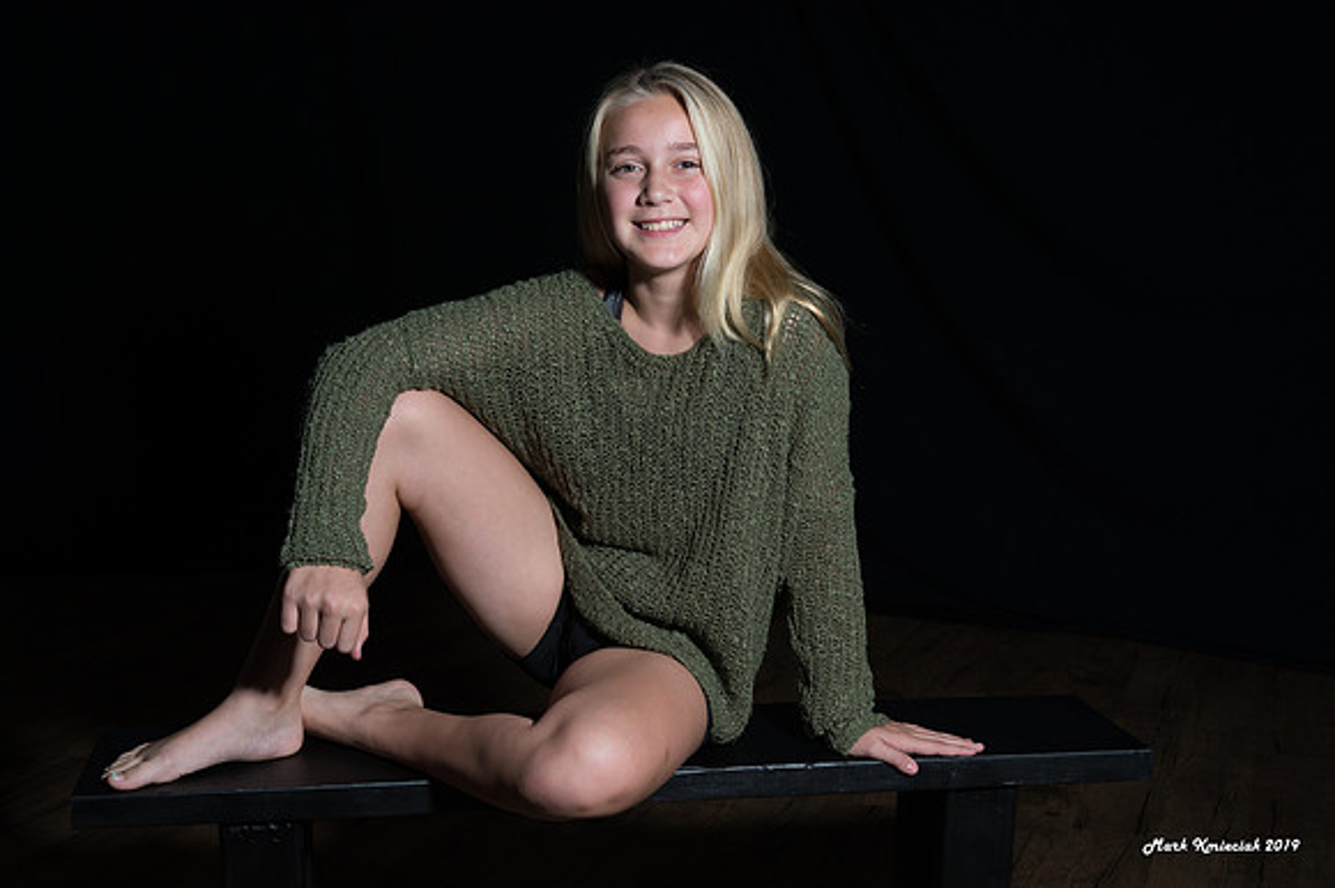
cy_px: 444
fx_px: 1779
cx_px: 668
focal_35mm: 48
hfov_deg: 41.1
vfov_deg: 28.0
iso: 200
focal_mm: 48
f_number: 8
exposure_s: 1/250
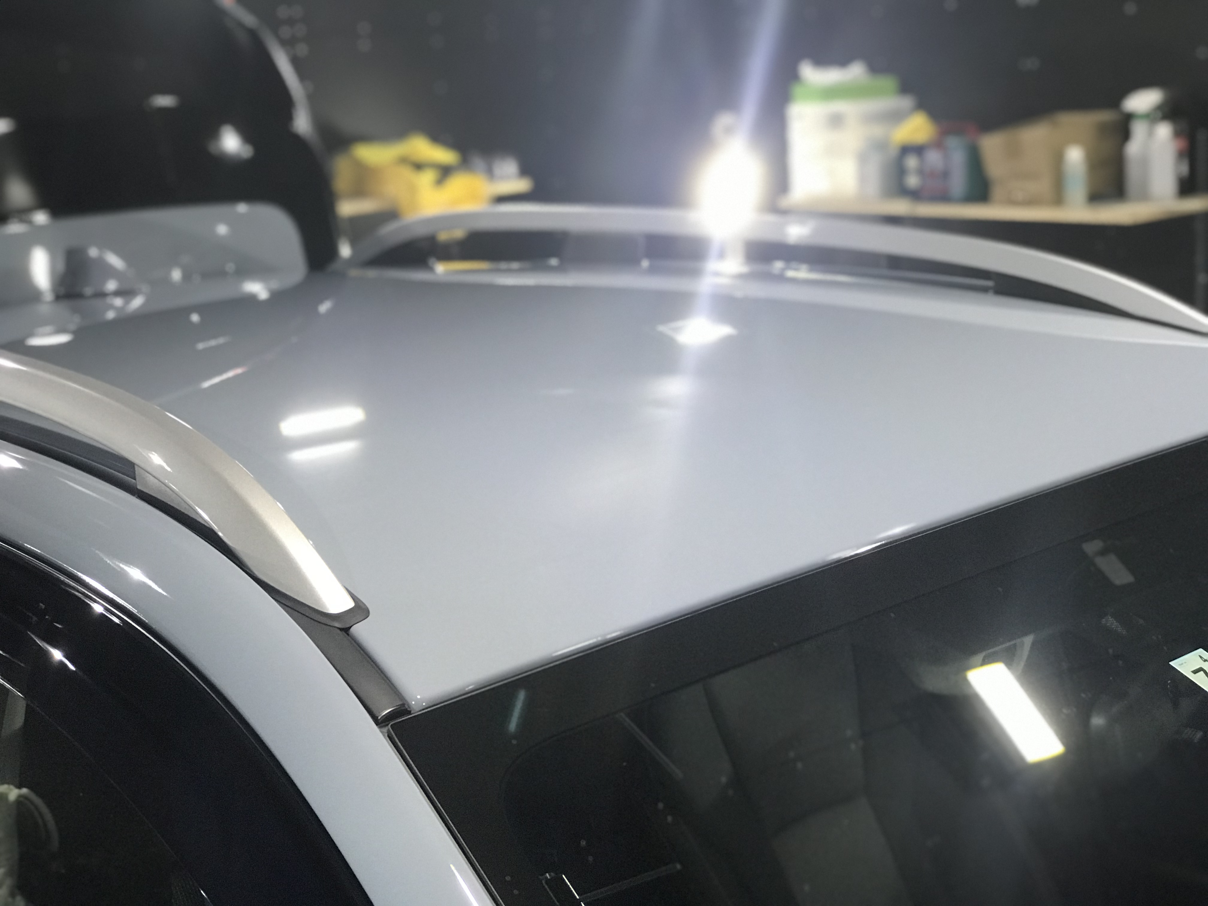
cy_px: 453
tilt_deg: -12.1
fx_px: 1989
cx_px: 604
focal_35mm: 57
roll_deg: +4.4
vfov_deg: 25.7
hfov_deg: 33.8
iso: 125
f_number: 2.8
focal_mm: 6.6
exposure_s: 1/60
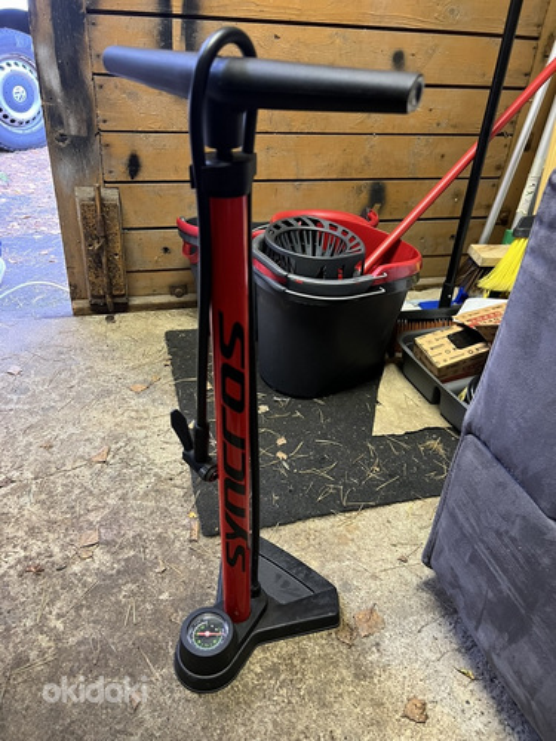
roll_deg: -3.6
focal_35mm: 26
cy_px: 370
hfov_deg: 53.1
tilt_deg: -33.3
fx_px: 557
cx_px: 278
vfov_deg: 67.3
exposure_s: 1/50
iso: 500
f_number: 1.5
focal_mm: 5.7
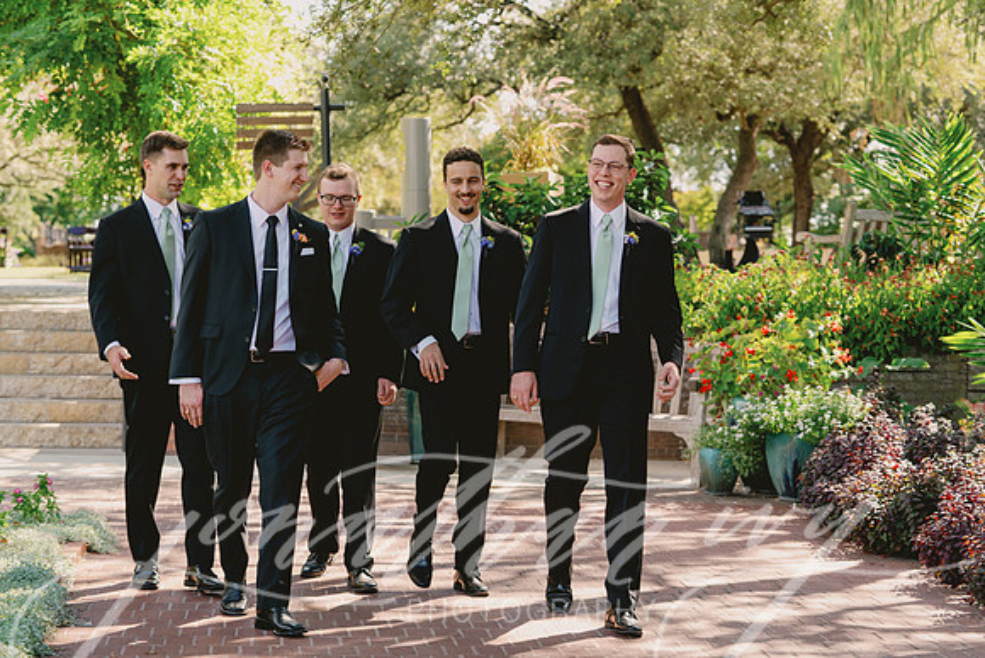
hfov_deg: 23.6
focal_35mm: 86
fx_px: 2353
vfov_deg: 15.9
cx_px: 492
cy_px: 329
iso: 400
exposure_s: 1/400
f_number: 4.5
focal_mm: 86
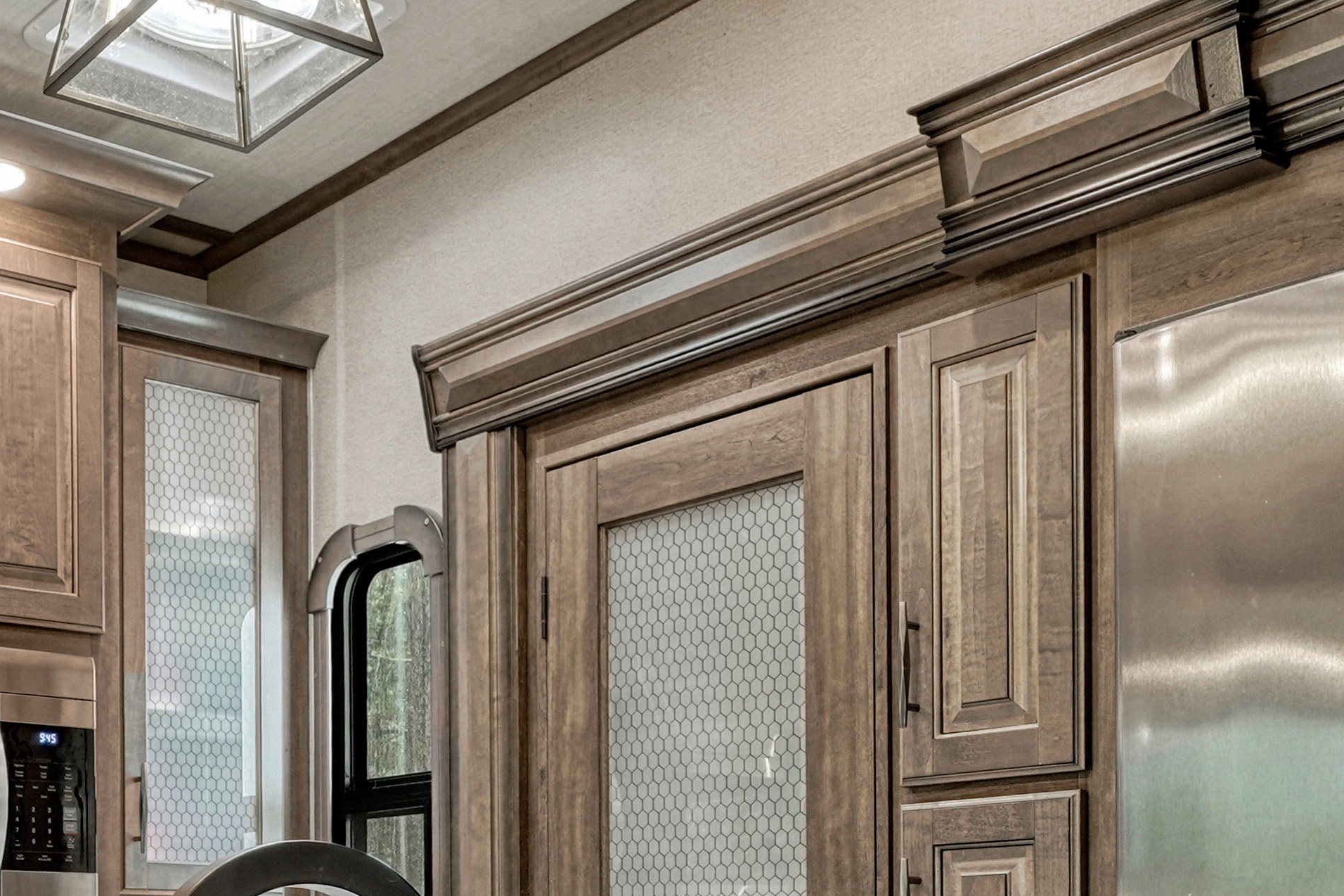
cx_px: 287
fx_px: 1642
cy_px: 991
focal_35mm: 44
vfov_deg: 27.8
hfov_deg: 42.7
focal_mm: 14
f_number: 8
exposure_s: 1/40
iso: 400
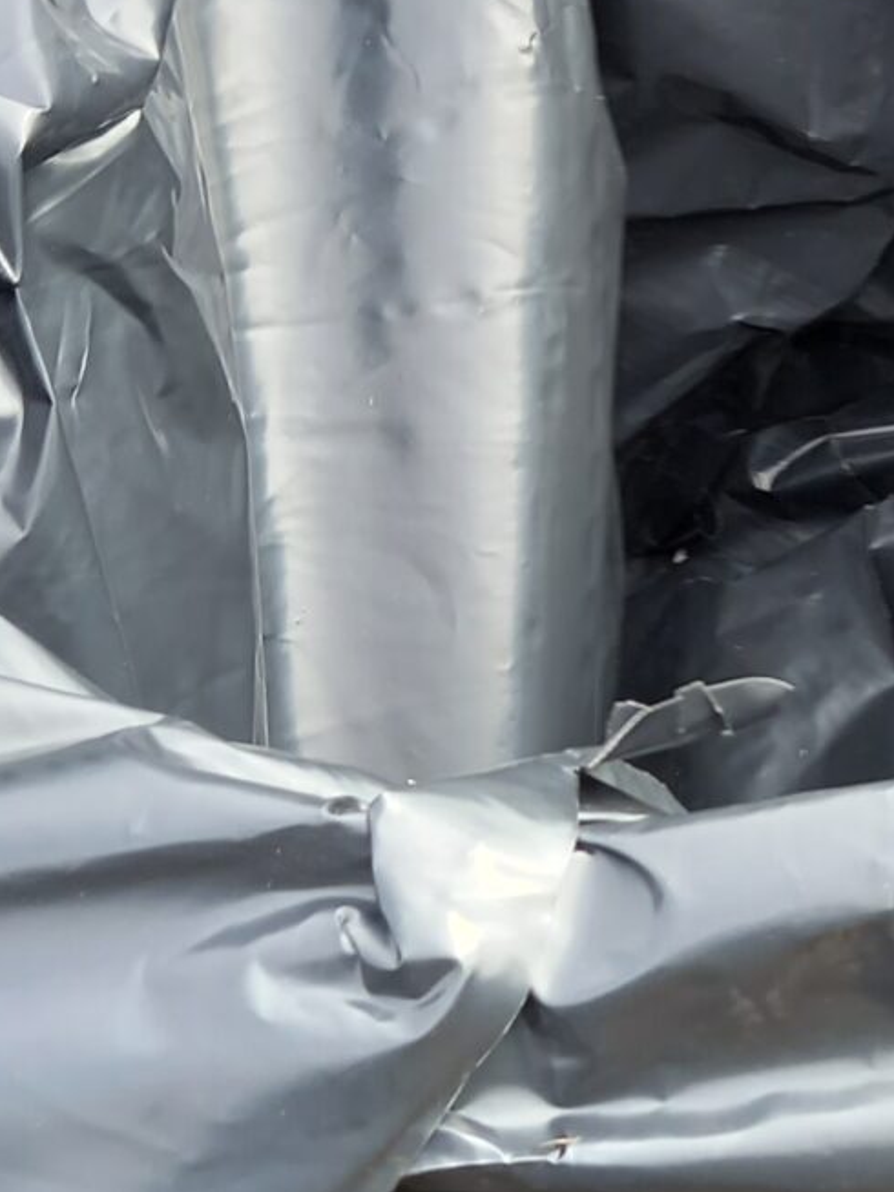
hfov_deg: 14.4
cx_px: 1190
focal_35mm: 98
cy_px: 239
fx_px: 3374
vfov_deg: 19.8
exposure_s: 1/100
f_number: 2
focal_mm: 4.6
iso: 40
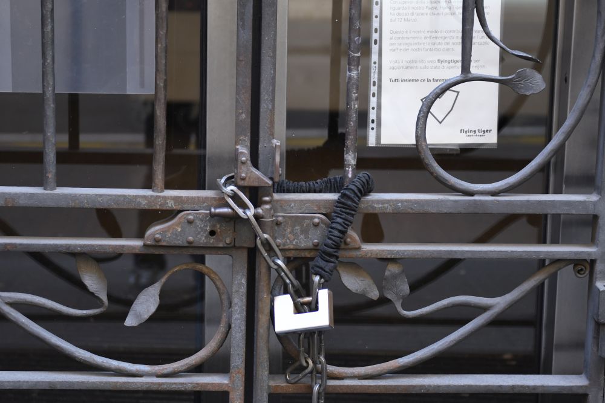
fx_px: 1513
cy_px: 202
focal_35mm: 90
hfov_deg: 22.6
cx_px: 302
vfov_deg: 15.2
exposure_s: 1/320
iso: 500
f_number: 2.8
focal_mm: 60
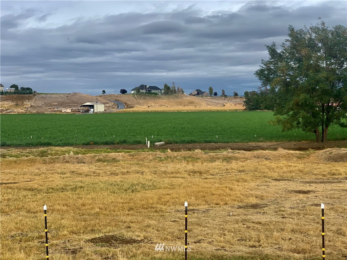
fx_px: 521
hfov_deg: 36.8
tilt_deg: -1.6
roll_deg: -0.4
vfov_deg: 28.0
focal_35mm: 52
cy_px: 130
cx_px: 174
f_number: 2.4
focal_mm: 6
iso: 16
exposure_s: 1/209
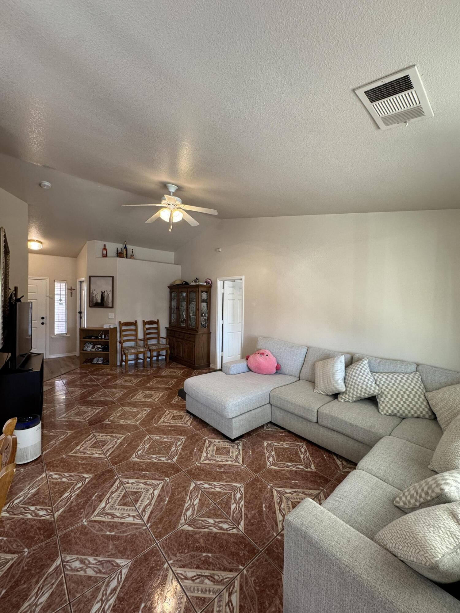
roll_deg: -0.9
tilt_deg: -0.9
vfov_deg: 102.1
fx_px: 248
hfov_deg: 85.7
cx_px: 230
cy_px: 306
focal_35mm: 14
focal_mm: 2.22
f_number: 2.2
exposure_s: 1/60
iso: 200
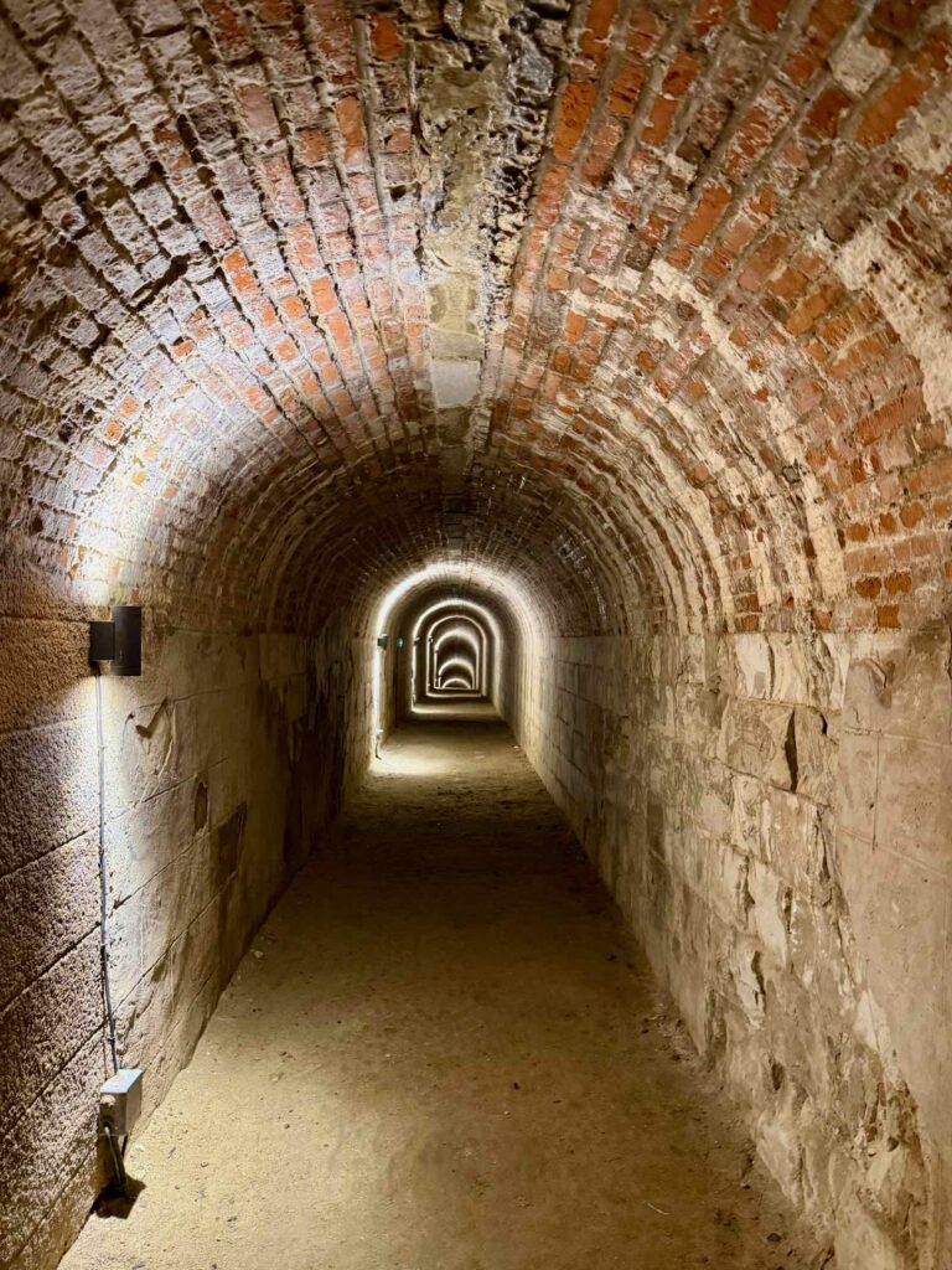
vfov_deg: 71.6
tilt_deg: +0.8
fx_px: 880
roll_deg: -0.9
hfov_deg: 56.8
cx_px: 476
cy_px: 635
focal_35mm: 24
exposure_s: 1/50
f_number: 1.78
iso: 640
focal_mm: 6.76
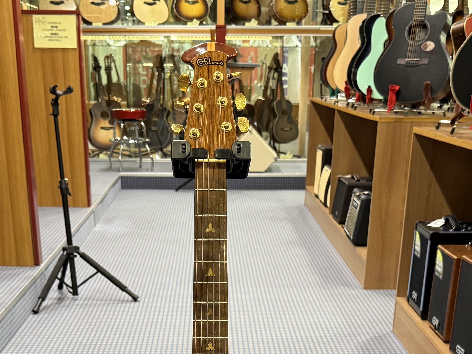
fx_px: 777
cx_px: 213
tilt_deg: -21.9
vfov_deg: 24.0
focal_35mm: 57
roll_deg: -0.6
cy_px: 388
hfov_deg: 33.8
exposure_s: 1/50
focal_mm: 6.76
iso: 200
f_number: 1.78
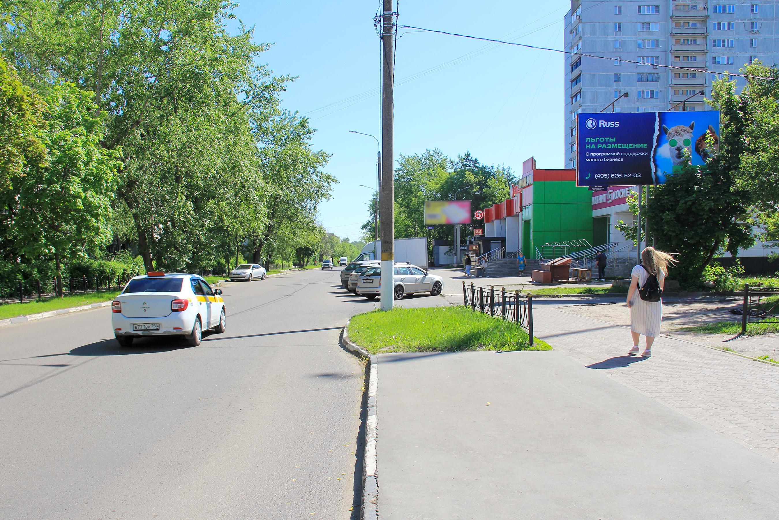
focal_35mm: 54
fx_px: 1168
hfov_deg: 36.9
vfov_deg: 25.1
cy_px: 260
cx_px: 390
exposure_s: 1/250
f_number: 7.1
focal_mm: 18
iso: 100
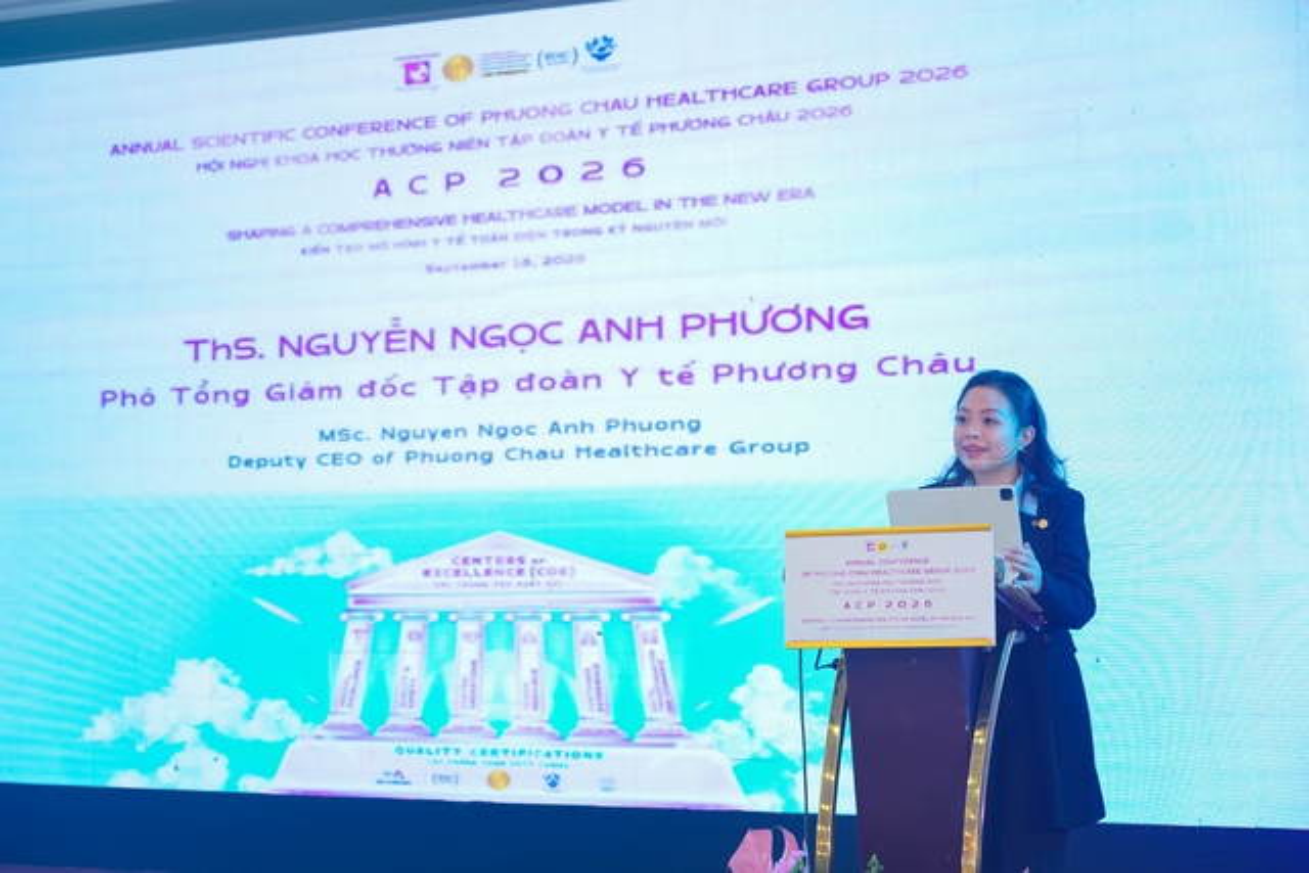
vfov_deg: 20.9
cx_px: 654
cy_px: 436
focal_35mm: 65
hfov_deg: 31.0
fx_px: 2364
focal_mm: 65
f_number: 4
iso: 800
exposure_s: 1/60
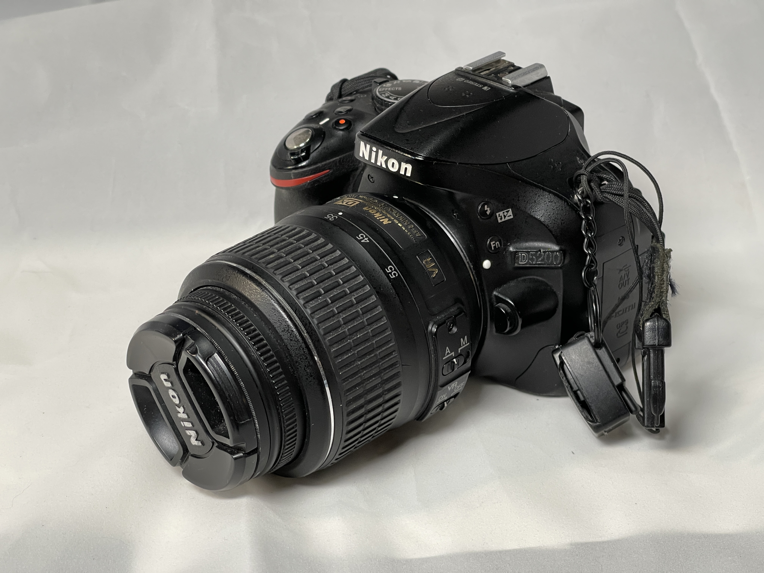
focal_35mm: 64
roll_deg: +2.0
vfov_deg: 22.9
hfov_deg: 30.3
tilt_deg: -28.2
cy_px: 286
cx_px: 382
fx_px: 1413
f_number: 2.2
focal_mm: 7.5
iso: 160
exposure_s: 1/120
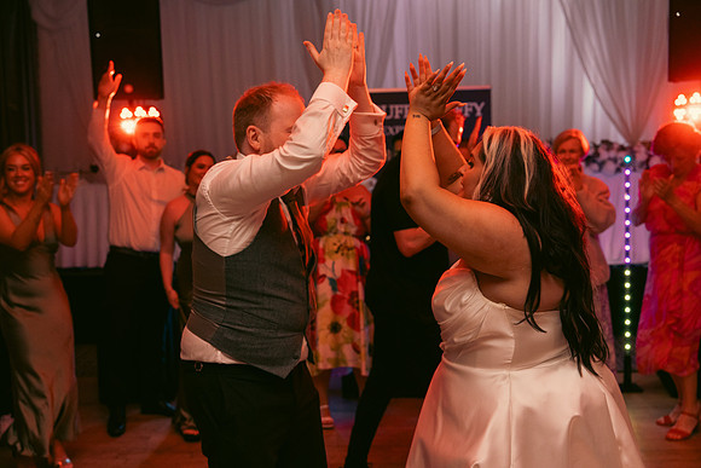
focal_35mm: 42
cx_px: 350
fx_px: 818
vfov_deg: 31.9
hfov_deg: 46.4
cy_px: 234
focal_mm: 42
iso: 2500
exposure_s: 1/160
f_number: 3.5
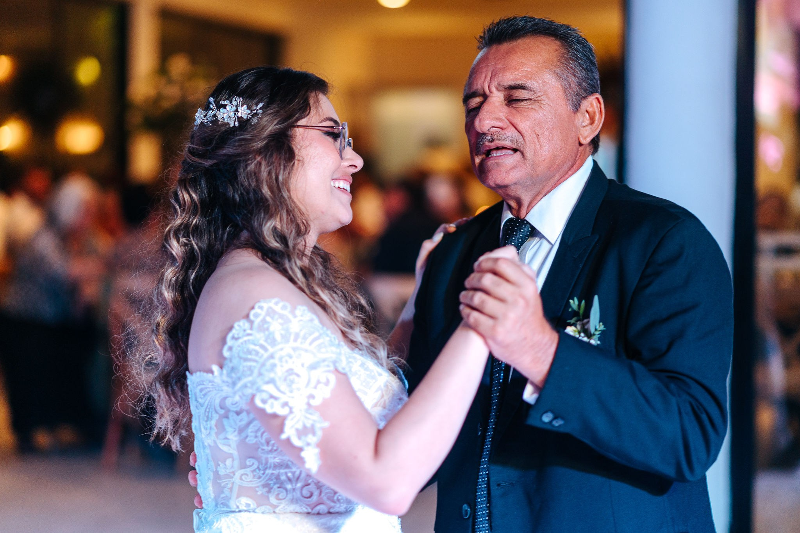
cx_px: 400
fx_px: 1888
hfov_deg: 23.9
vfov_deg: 16.1
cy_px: 266
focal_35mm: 85
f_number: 1.8
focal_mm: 85
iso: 500
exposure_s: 1/200
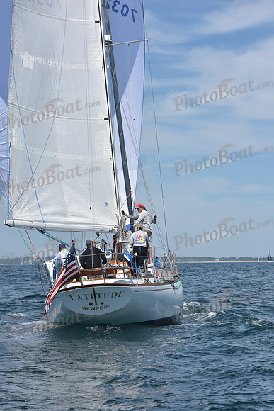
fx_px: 1084
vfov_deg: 21.5
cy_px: 206
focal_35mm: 95
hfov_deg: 14.4
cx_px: 137
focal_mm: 95
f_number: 11
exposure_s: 1/800
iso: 250
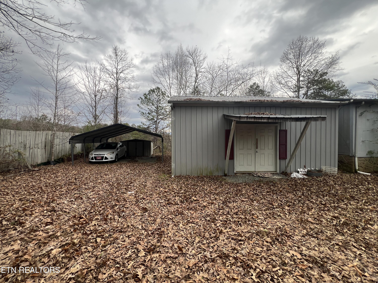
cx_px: 189
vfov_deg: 89.9
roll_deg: +0.3
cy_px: 142
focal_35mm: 13
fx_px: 142
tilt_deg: -0.4
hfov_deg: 106.2
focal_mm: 1.57
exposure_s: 1/241
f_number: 1.8
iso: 32
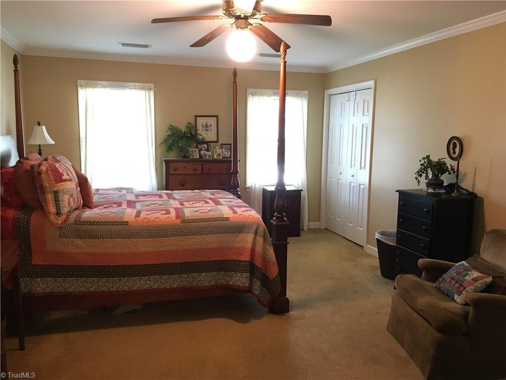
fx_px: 424
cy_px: 190
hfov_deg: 61.7
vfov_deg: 48.2
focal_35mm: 29
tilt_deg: -6.5
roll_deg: -1.1
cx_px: 253
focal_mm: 4.15
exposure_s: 1/20
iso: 200
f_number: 2.2
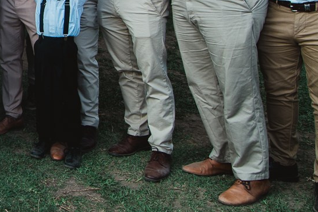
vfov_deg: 20.6
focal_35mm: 60
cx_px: -123
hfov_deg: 26.7
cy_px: -65
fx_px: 530
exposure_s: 1/80
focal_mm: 16
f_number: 3.5
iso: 100
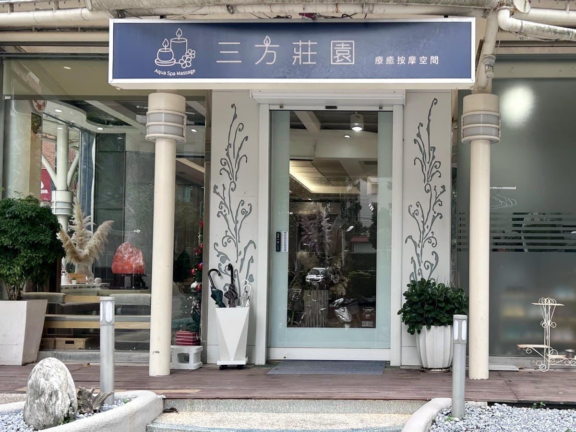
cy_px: 216
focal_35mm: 26
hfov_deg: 67.3
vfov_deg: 53.1
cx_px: 288
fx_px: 433
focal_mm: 5.7
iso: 40
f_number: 1.5
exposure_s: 1/178
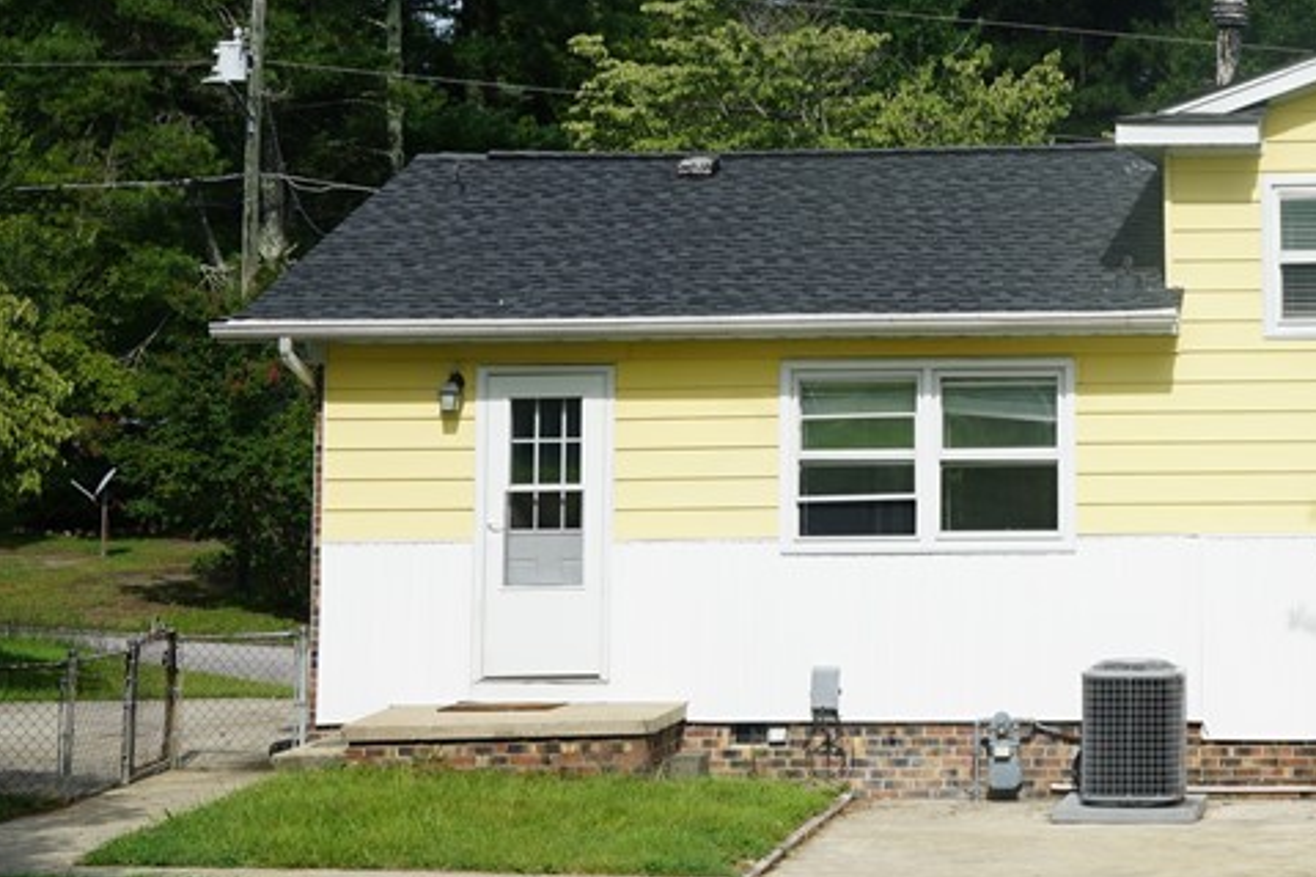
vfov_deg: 13.2
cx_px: 1286
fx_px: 3727
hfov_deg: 19.5
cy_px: 11
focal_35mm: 102
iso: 100
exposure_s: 1/160
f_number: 11
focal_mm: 45
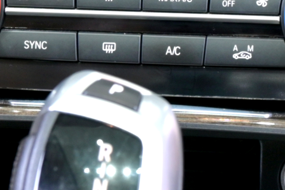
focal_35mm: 193
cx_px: 179
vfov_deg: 7.0
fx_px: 1527
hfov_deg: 10.7
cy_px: -132
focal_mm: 24.5
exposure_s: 1/13
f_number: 5.6
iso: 125
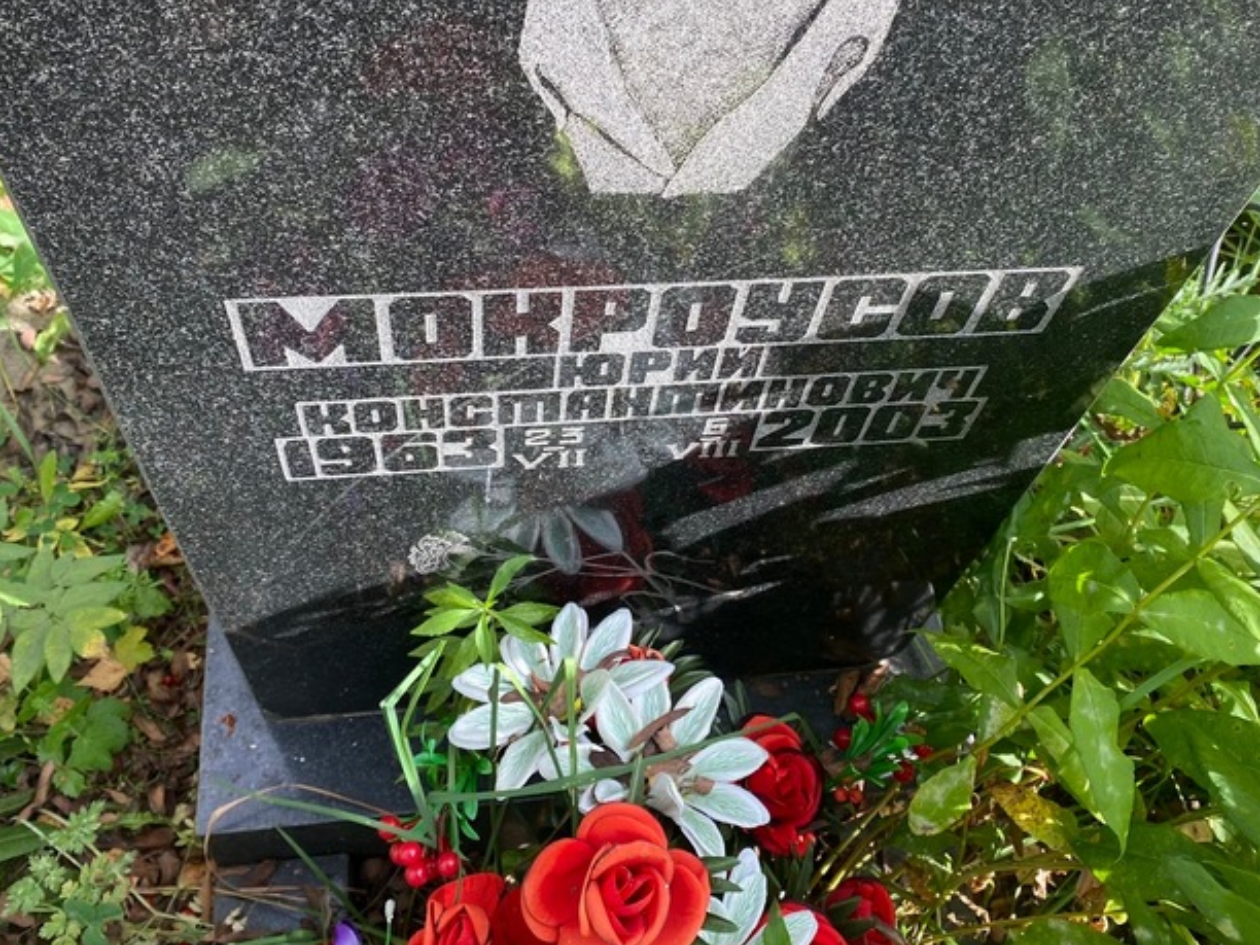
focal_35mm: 34
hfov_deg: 53.9
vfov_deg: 41.4
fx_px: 1238
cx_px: 669
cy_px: 340
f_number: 1.8
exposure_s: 1/284
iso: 32
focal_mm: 4.25
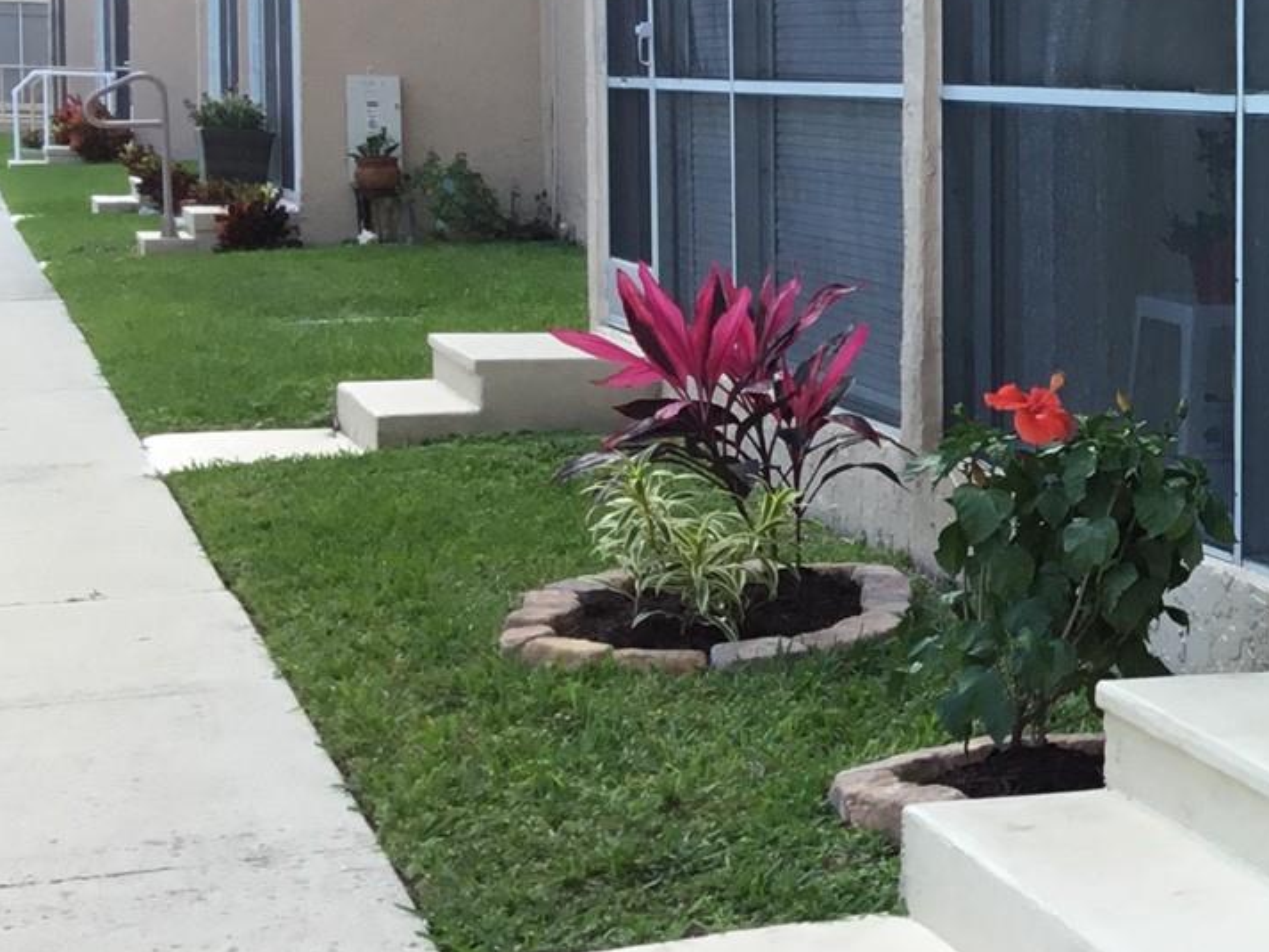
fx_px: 3263
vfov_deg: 16.6
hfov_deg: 19.8
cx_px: 1762
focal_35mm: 89
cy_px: 431
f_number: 2.4
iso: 25
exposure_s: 1/160
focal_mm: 3.3
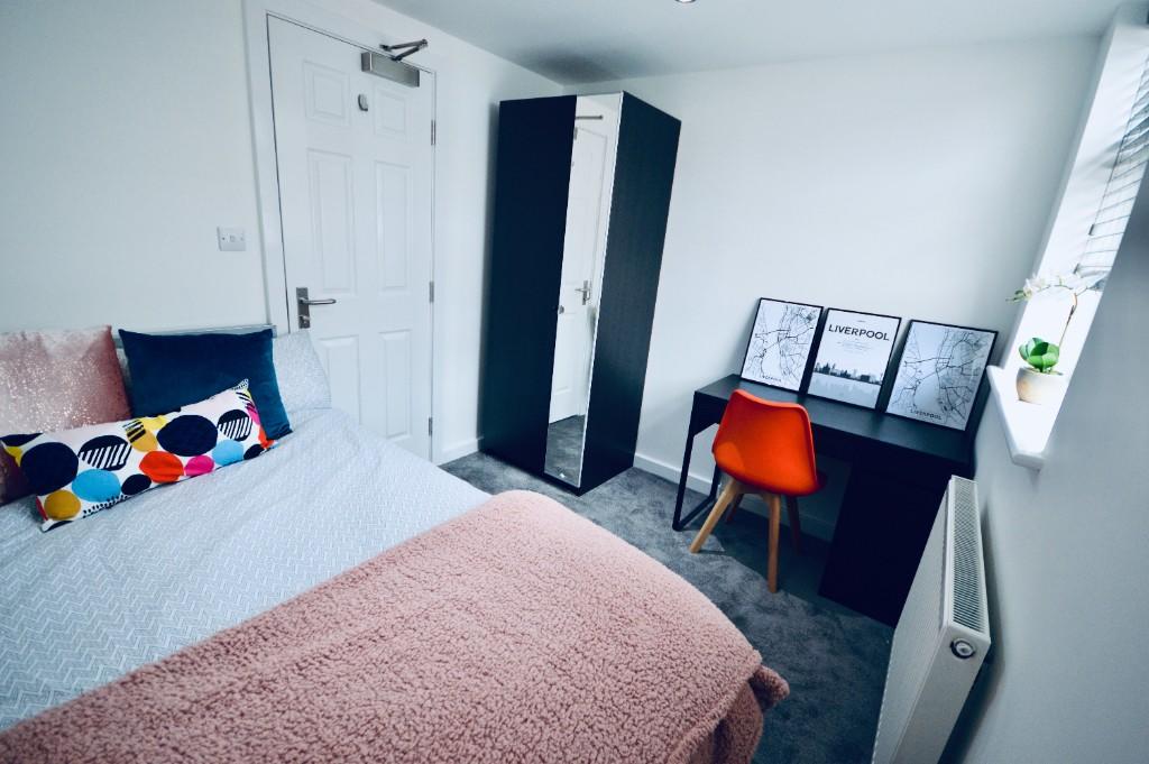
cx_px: 574
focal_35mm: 15
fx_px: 478
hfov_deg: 100.4
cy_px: 382
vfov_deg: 77.2
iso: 640
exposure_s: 1/60
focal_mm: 10
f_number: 4
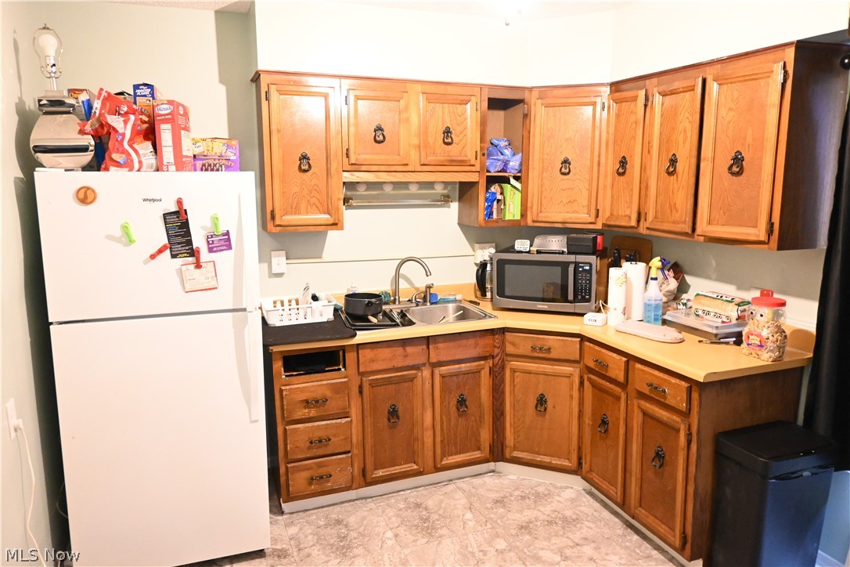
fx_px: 620
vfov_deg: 49.1
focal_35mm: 26
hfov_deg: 68.9
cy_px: 284
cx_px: 425
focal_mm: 17.5
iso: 6400
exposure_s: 1/30
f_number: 3.5
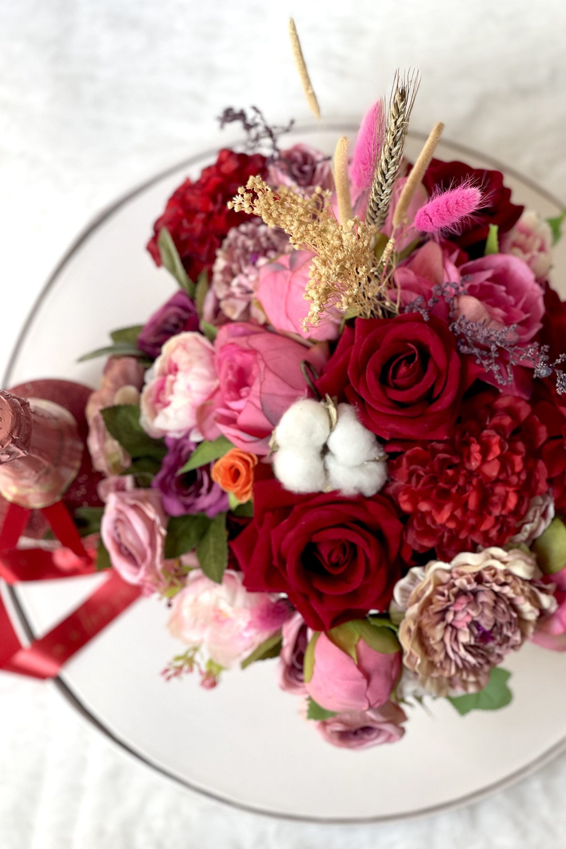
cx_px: 310
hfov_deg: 20.3
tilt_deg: -84.5
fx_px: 1580
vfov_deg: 30.1
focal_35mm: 67
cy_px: 423
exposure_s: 1/121
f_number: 2.2
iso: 32
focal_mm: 7.5
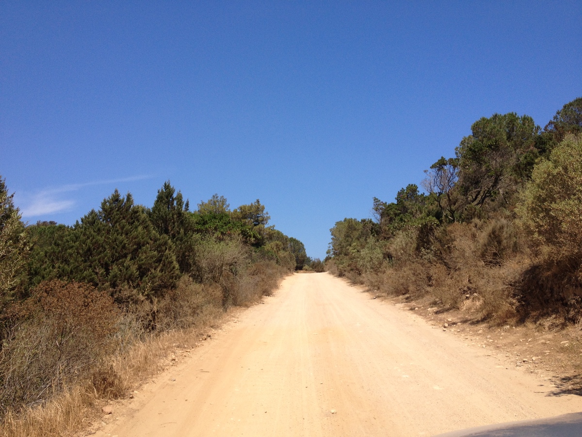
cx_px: 291
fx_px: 588
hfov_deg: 52.6
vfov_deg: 40.7
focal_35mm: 35
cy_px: 218
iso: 50
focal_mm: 4.28
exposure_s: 1/1972
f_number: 2.4
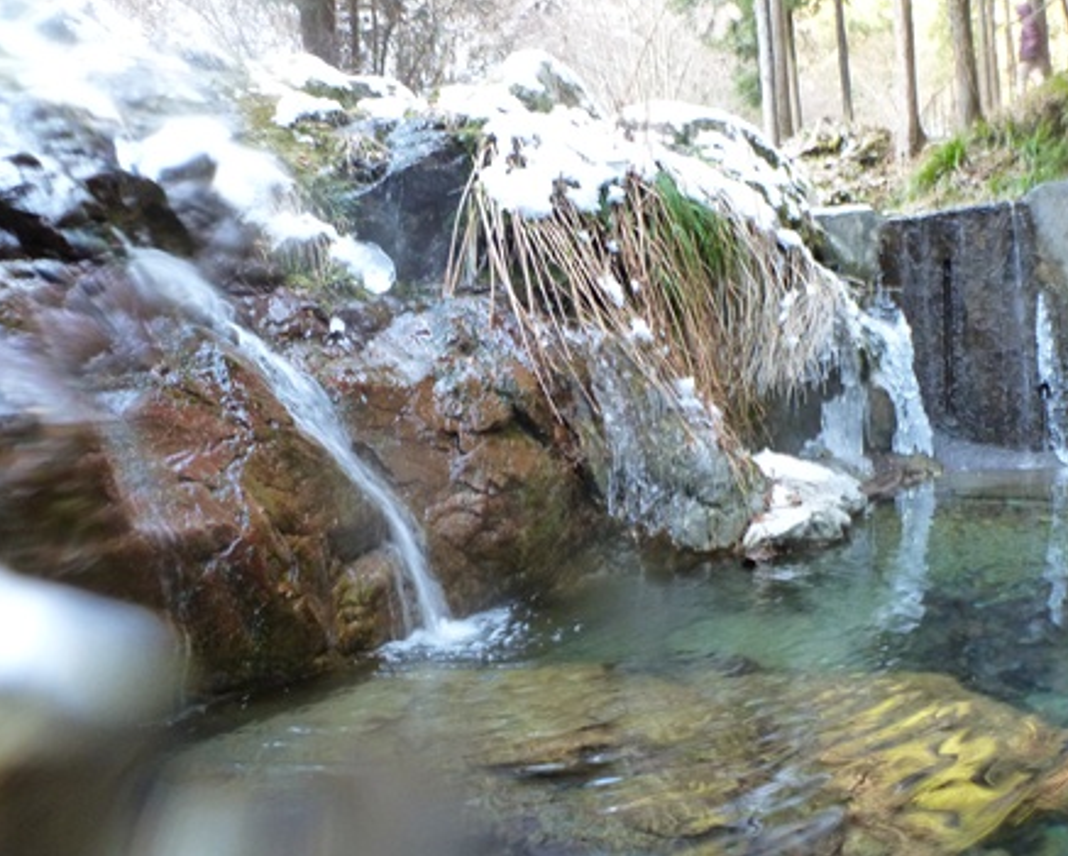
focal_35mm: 30
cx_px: 528
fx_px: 949
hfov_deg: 58.7
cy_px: 421
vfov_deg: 48.5
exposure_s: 1/15
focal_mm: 4.9
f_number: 3.3
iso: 400
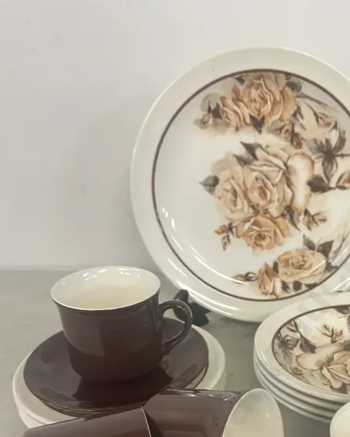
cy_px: 360
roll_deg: -1.1
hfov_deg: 36.2
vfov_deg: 43.3
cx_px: 274
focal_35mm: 40
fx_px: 518
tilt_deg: -32.5
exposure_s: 1/100
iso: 160
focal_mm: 6.86
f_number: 1.78
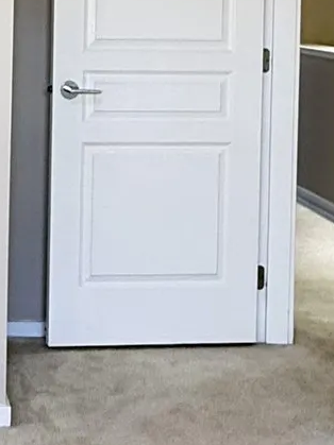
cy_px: 18
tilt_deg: -0.8
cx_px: -76
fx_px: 991
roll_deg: -0.2
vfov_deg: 24.4
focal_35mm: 77
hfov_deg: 18.1
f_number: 2.2
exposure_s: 1/99
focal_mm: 2.22
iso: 320
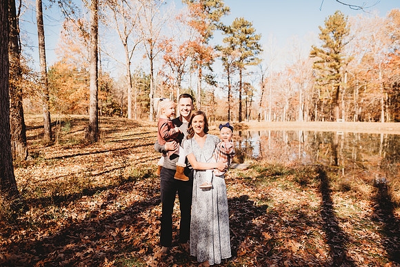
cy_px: 134
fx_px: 267
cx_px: 200
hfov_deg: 73.7
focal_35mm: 24
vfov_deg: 53.2
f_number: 2.8
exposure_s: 1/1600
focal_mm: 24
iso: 100
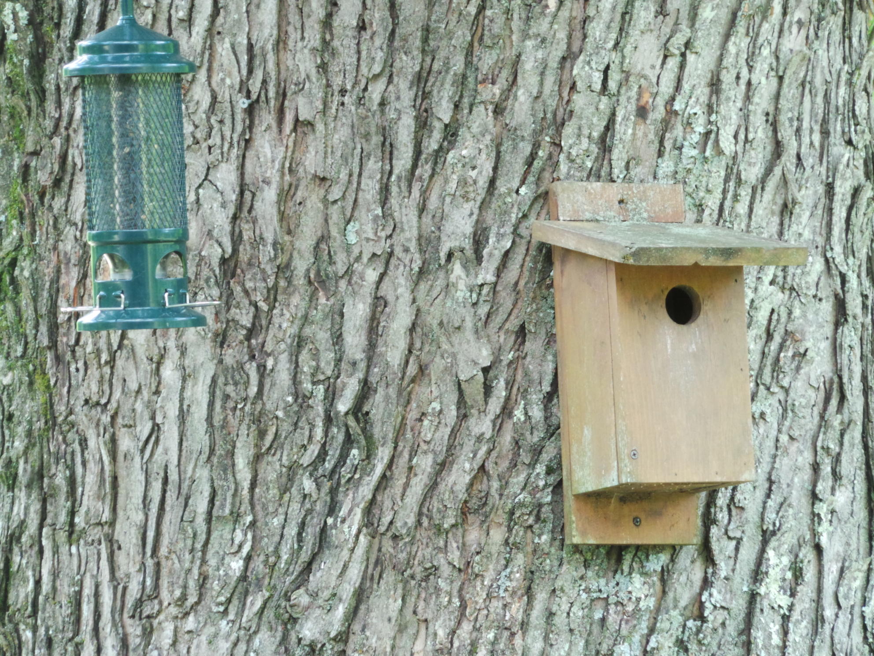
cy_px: 328
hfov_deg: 7.6
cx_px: 437
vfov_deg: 5.7
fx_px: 6615
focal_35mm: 262
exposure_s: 1/80
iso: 500
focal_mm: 46.7
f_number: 5.1
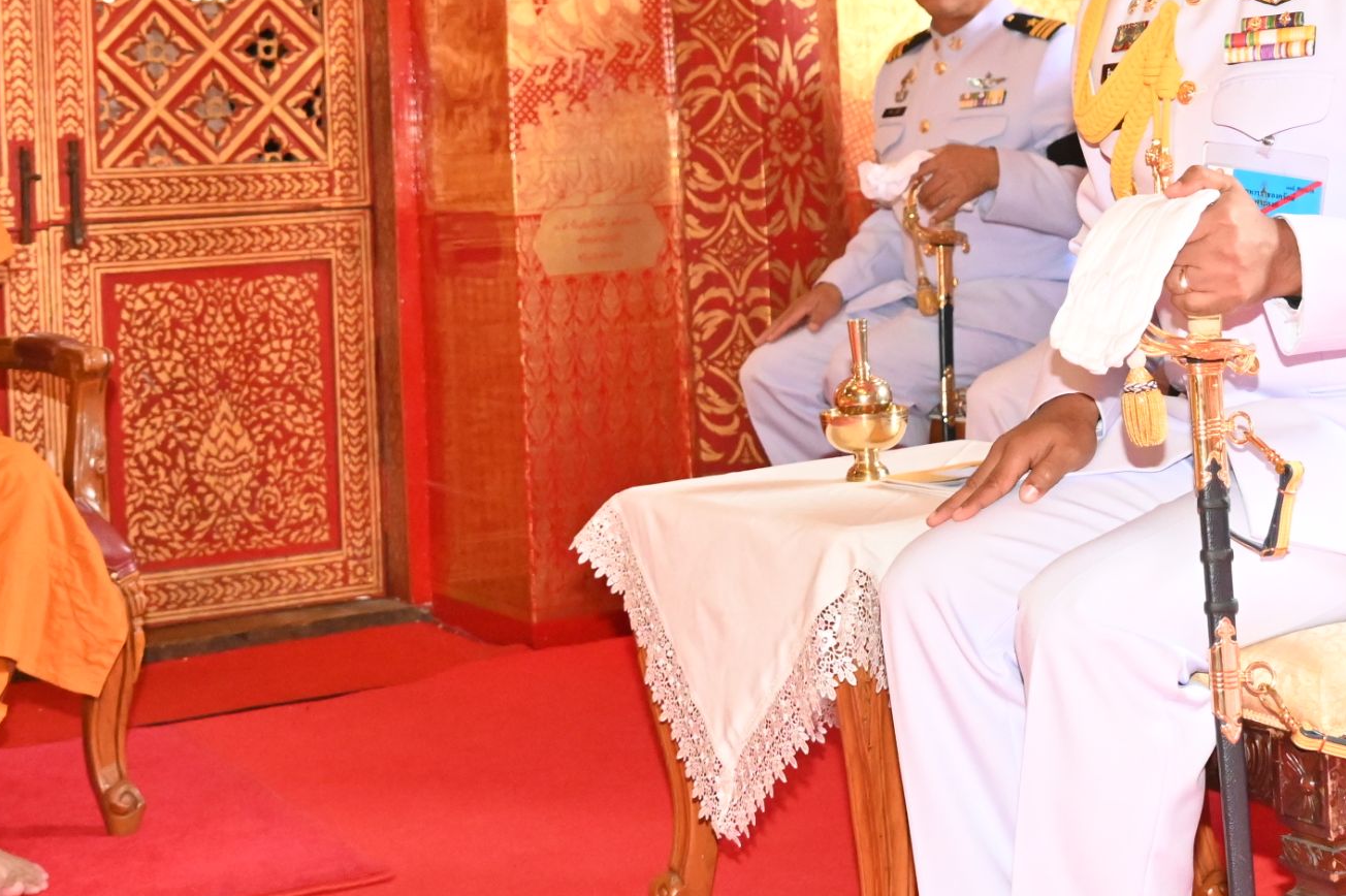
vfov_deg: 19.4
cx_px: 832
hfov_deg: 29.2
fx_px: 2578
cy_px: 128
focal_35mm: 69
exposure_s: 1/400
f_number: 4
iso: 4000
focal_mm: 24
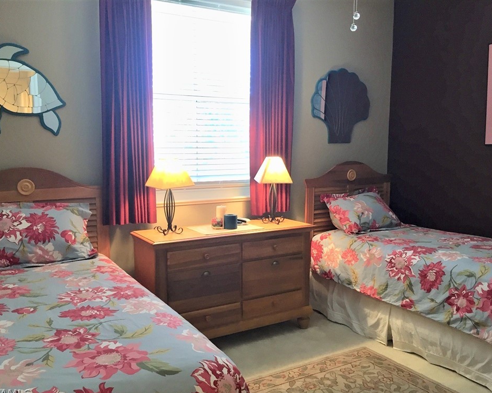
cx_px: 234
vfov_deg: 47.1
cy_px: 201
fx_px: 451
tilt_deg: -5.9
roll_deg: +0.1
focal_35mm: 31
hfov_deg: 57.2
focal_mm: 4.15
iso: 64
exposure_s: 1/30
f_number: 2.2
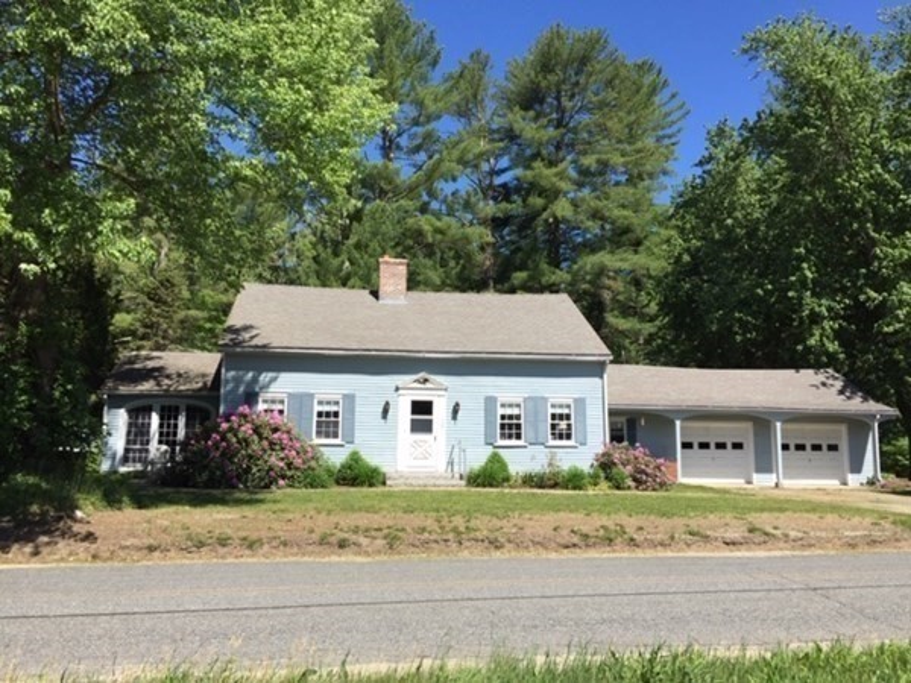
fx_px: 763
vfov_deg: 48.2
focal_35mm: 29
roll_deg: -0.8
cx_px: 456
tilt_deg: +5.4
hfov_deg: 61.7
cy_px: 342
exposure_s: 1/1464
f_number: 2.2
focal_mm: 4.15
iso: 32
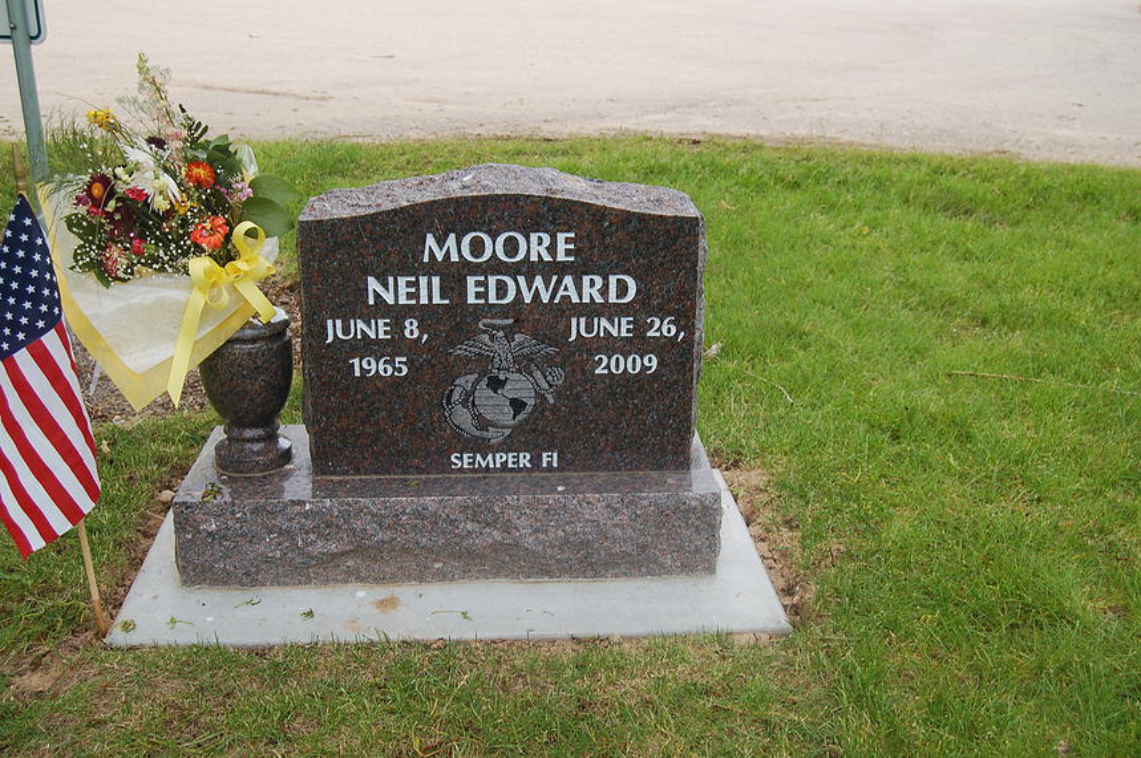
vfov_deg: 34.1
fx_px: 1235
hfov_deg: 49.6
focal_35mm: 39
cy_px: 379
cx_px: 570
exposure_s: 1/125
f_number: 5.6
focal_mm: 26
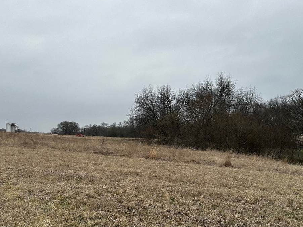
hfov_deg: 53.9
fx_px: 298
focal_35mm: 34
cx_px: 156
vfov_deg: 41.3
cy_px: 151
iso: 80
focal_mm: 6.86
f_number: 1.78
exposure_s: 1/3597
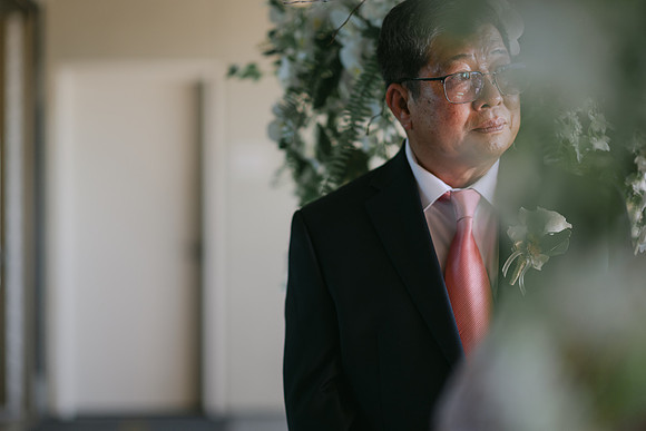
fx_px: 1542
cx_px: 323
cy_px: 216
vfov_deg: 15.9
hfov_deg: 23.7
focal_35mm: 86
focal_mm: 85
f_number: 1.8
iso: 320
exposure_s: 1/250
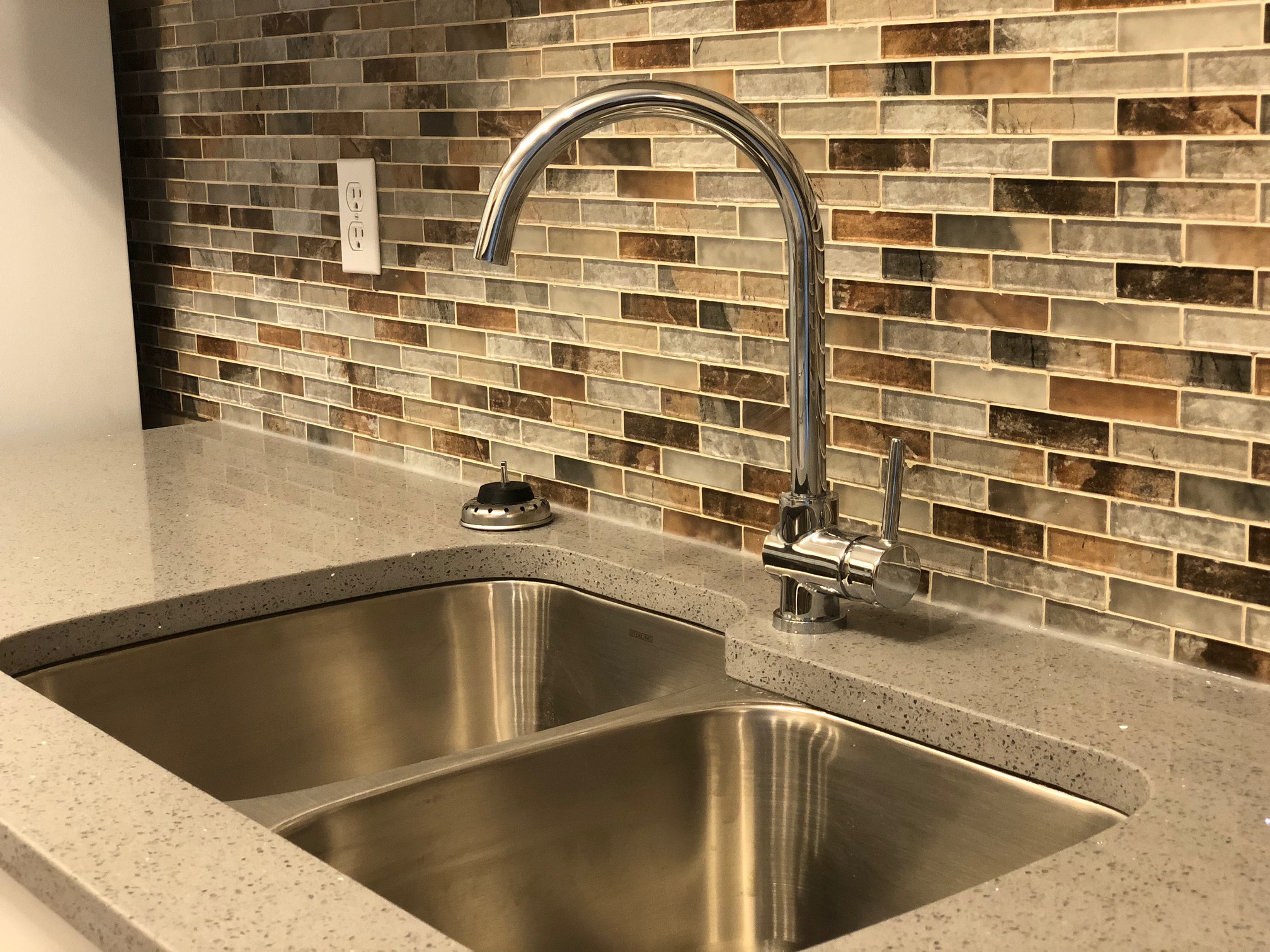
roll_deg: +1.5
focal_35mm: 52
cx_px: 635
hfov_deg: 36.8
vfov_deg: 28.0
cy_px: 476
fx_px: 1908
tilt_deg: -10.7
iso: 100
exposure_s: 1/30
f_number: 2.4
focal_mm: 6
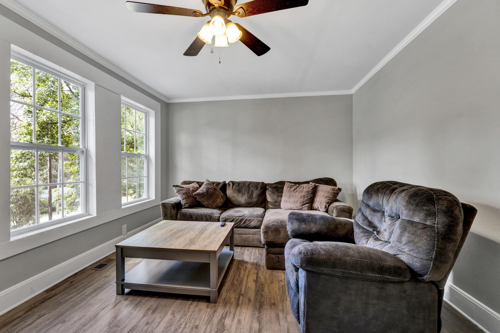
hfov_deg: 100.3
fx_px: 208
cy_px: 162
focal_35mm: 15
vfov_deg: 77.3
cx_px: 238
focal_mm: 14
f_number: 8
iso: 400
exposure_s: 1/10
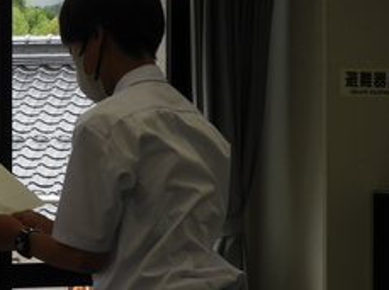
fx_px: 2199
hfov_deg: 10.0
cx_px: -63
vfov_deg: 7.6
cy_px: 154
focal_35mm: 196
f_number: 4.5
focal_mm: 12.5
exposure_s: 1/125
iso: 100
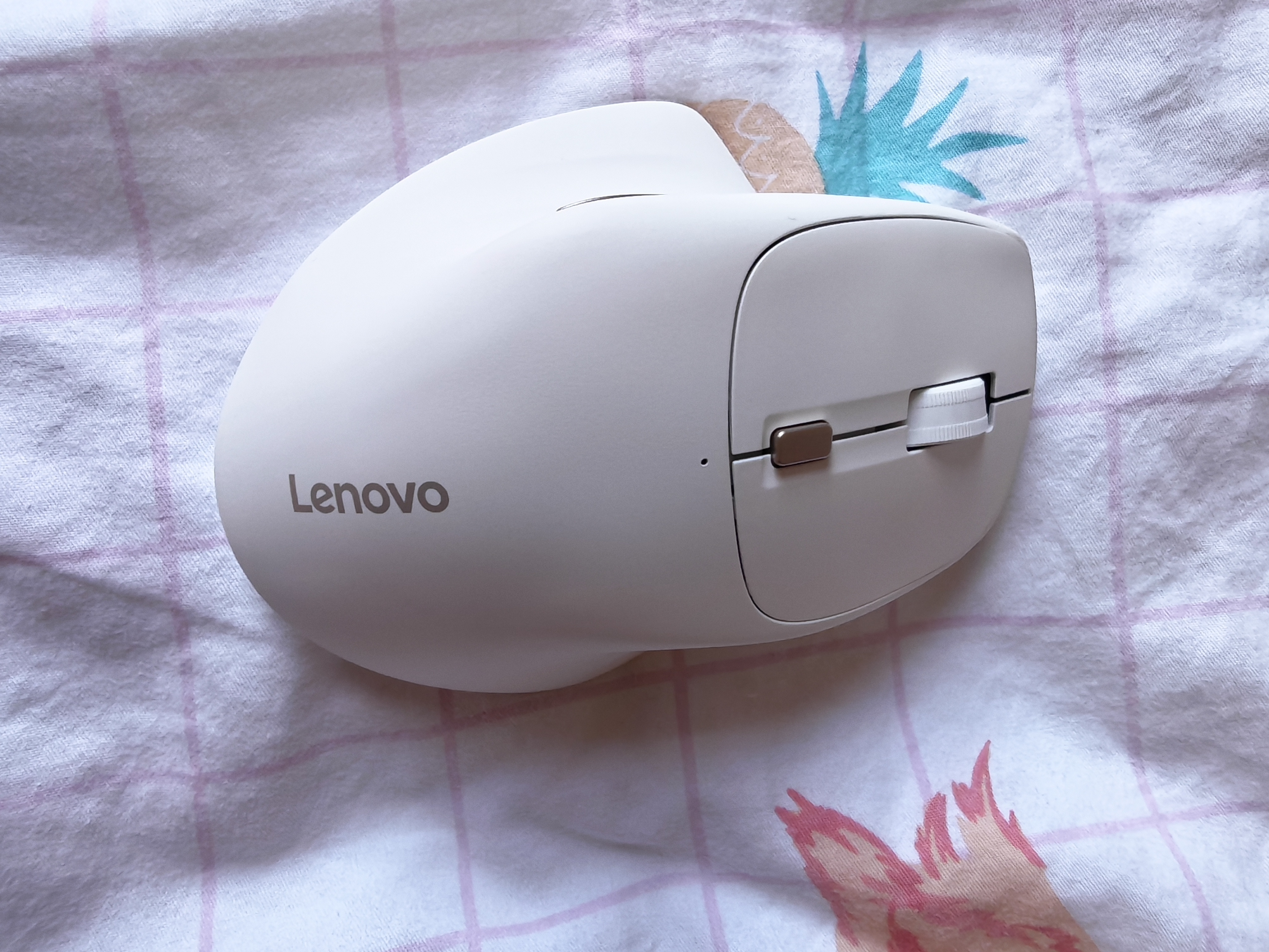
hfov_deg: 71.6
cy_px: 476
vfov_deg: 56.8
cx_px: 634
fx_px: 880
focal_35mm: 24
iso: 200
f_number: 2
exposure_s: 1/50
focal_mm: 1.82
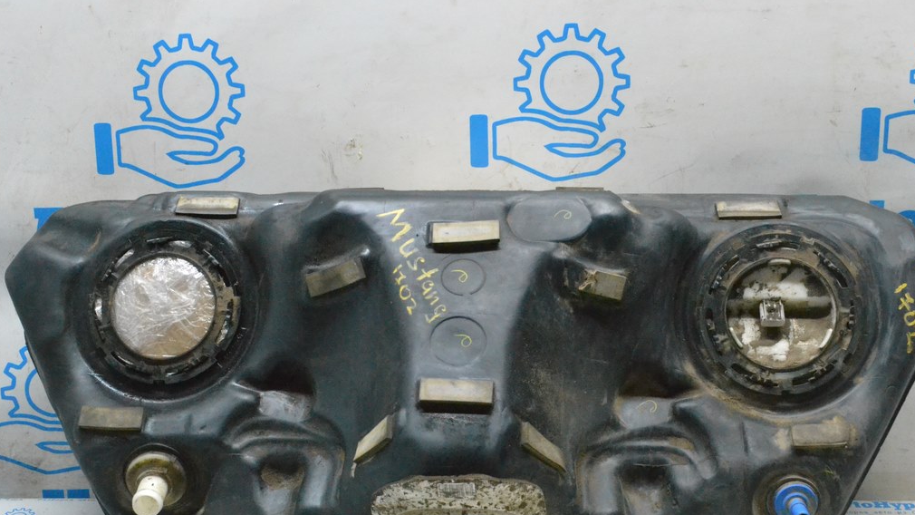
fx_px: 1237
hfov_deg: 40.6
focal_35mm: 51
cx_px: 458
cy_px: 306
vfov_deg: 23.5
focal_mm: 32
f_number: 10
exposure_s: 1/160
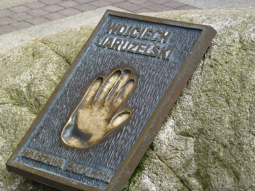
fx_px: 899
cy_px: 96
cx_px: 128
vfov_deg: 12.1
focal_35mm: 122
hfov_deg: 16.1
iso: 80
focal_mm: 21.6
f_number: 4
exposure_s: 1/200
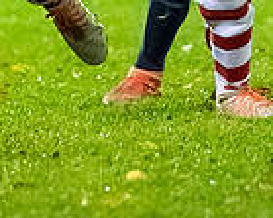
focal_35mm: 1368
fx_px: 11045
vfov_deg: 1.1
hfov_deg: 1.4
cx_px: -52
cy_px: -204
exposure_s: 1/1000
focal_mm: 200
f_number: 2.8
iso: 6400
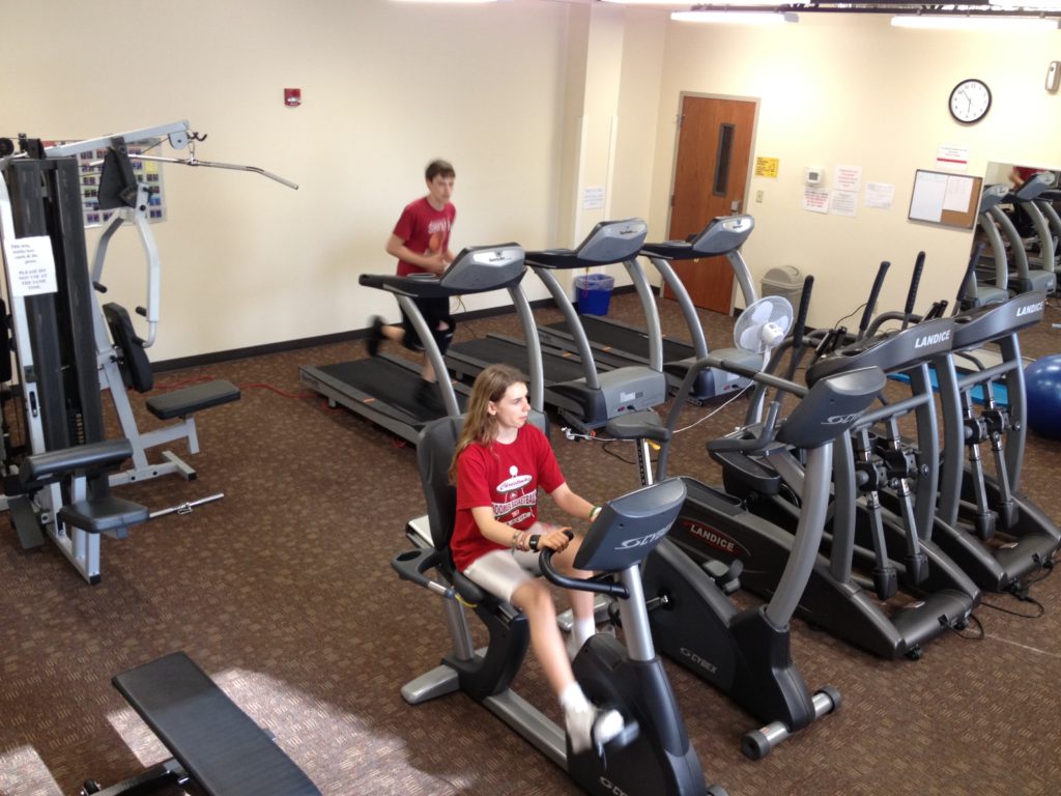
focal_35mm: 35
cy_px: 398
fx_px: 1073
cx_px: 530
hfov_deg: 52.6
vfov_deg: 40.7
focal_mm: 4.28
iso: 125
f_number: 2.4
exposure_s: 1/20
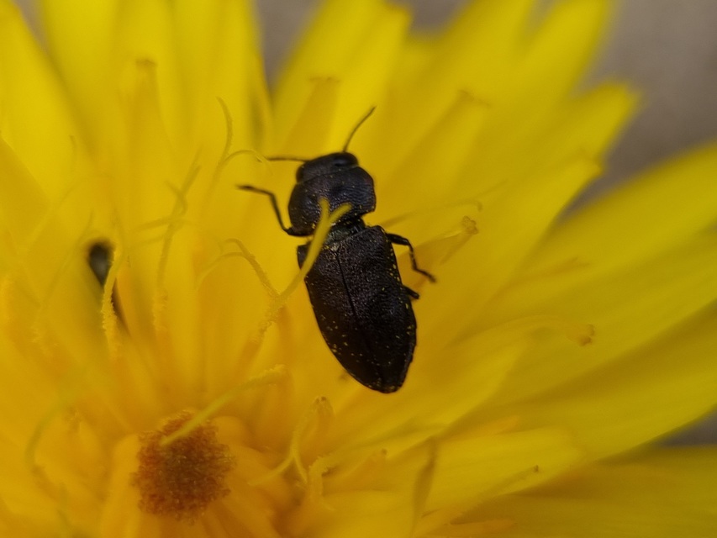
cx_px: 358
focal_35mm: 26
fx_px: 539
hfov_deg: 67.3
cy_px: 269
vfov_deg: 53.1
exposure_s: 1/278
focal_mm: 5.4
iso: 50
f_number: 1.8
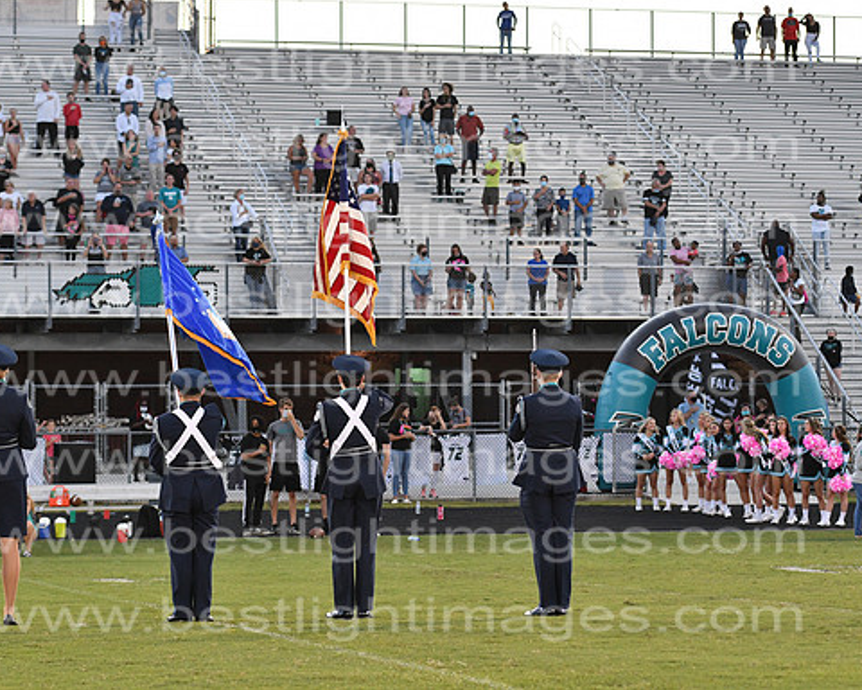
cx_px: 397
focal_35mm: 119
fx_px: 3036
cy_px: 344
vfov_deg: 13.0
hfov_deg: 16.2
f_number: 4
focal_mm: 70
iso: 1600
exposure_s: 1/800
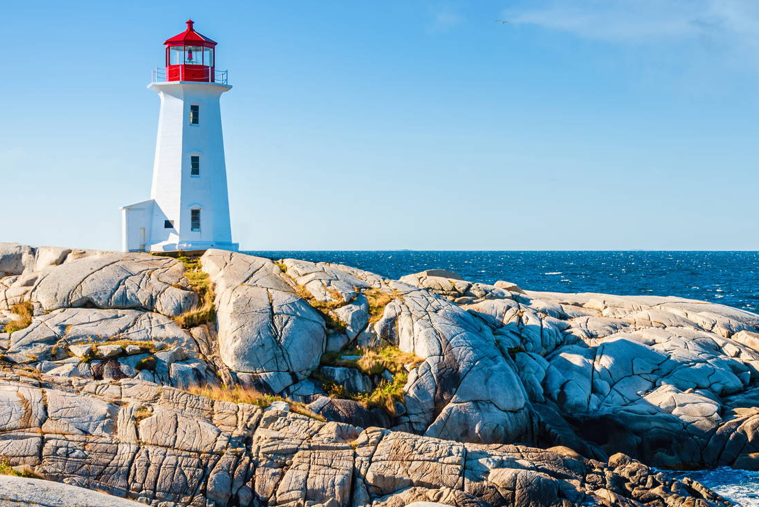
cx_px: 486
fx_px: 1392
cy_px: 211
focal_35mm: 66
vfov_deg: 20.6
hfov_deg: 30.4
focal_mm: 38
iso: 110
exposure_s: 1/125
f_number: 8
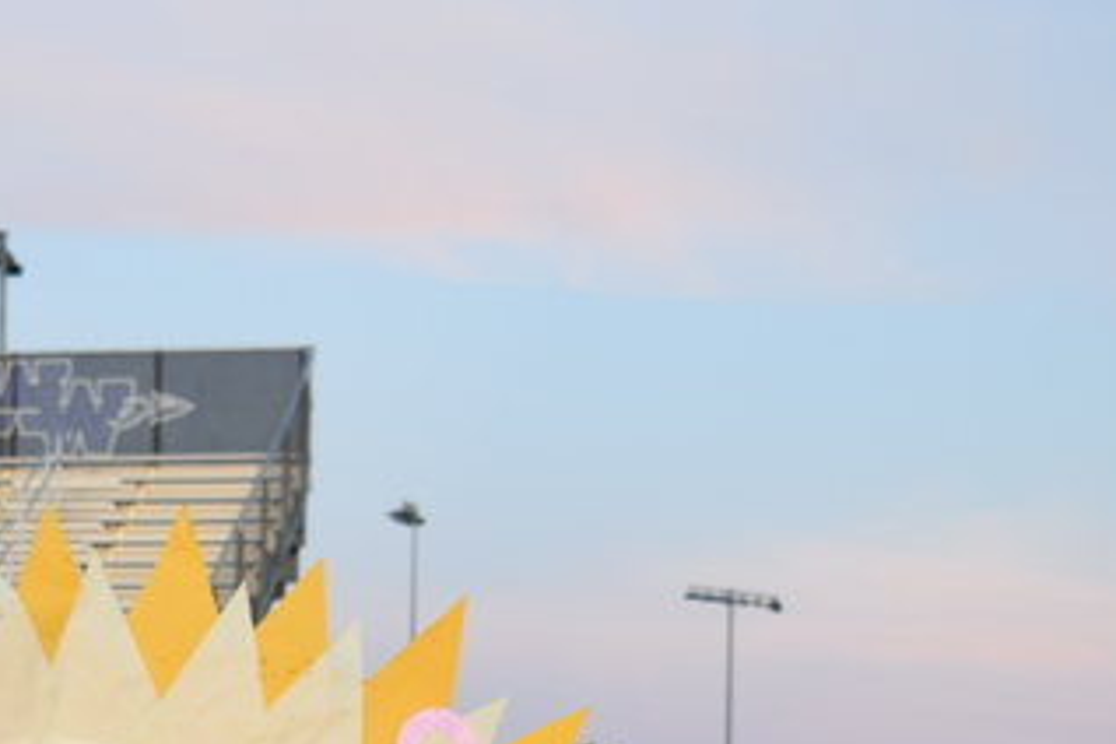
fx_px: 3739
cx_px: 98
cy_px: 1195
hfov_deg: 16.7
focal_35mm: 121
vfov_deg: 10.8
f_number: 4.5
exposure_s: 1/80
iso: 400
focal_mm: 25
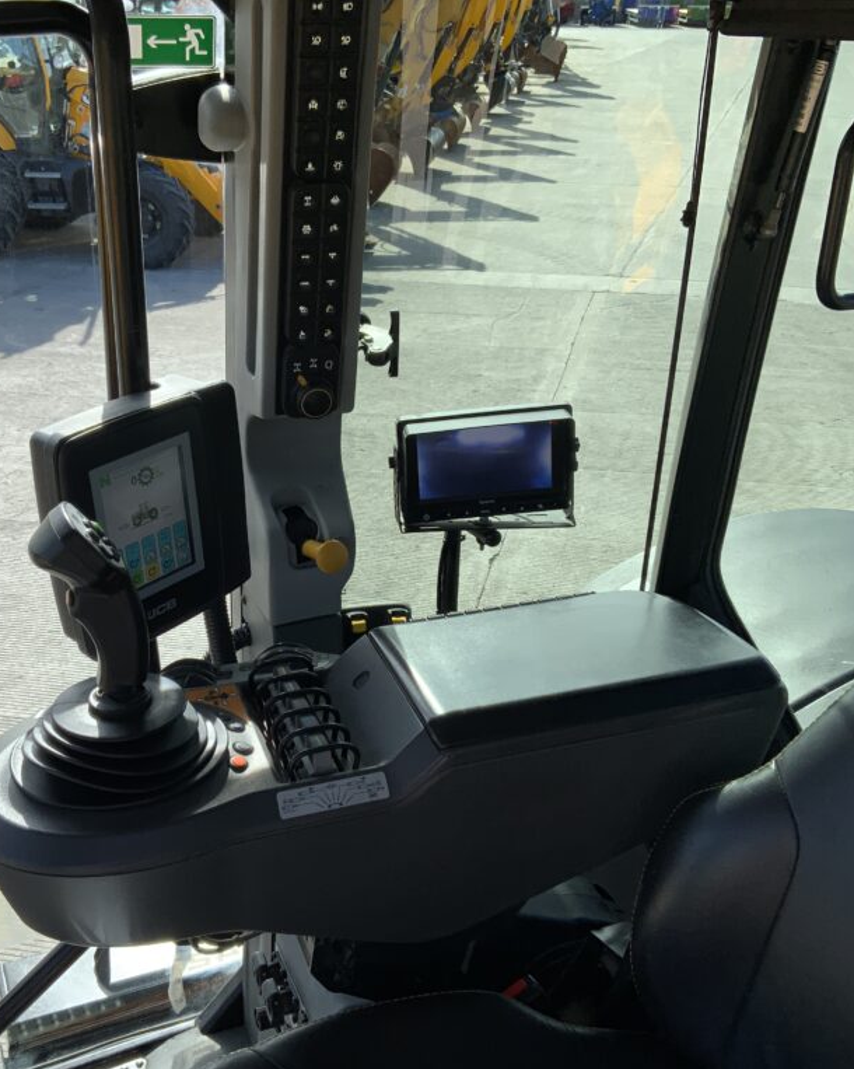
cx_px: 318
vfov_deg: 47.9
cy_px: 537
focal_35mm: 38
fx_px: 1201
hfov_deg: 38.9
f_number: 1.8
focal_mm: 3
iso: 16
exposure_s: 1/514
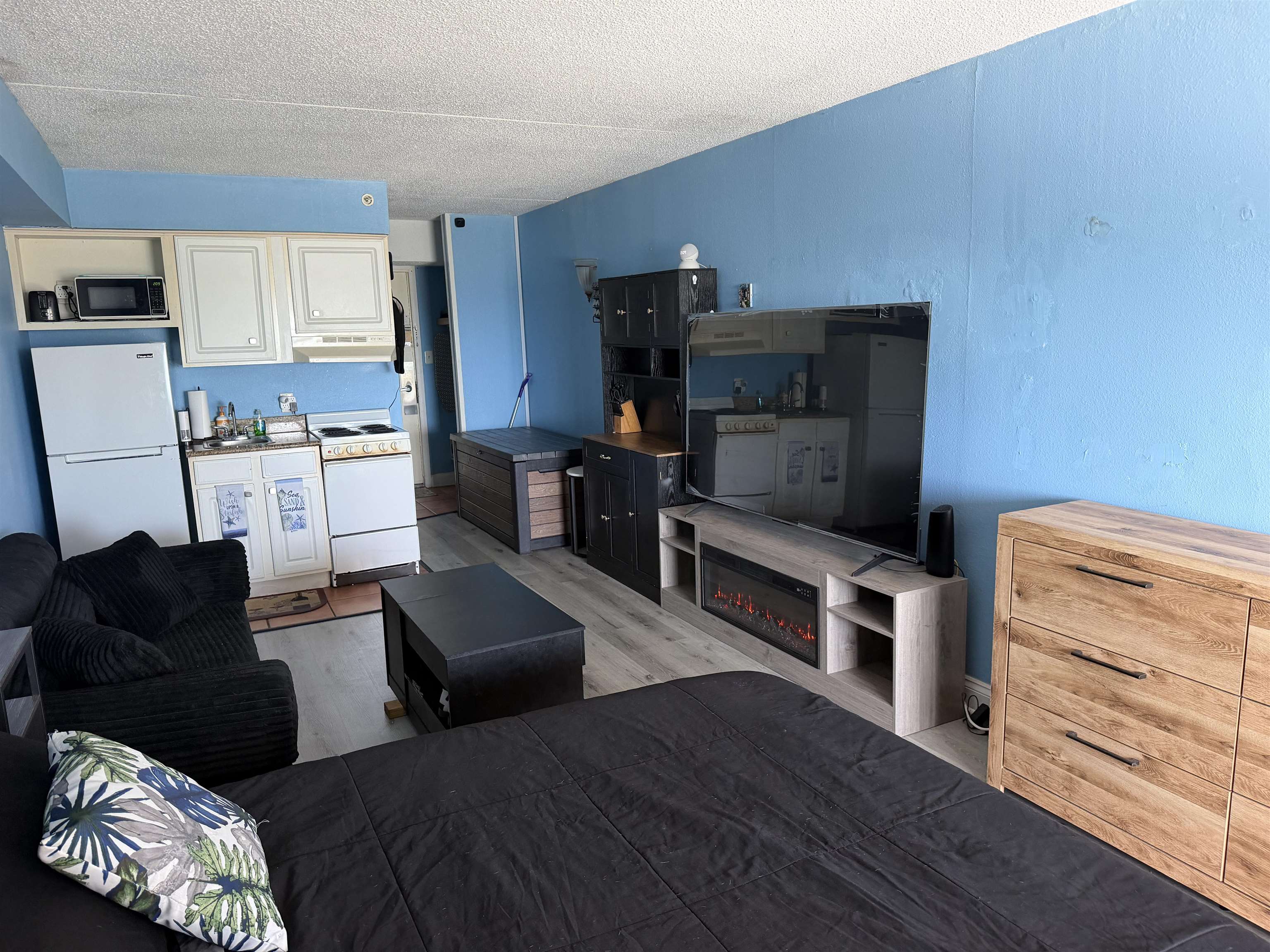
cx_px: 635
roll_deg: +2.5
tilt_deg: -9.7
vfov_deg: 56.8
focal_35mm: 24
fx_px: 881
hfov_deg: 71.6
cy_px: 476
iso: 250
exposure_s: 1/60
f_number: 1.78
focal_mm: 6.76
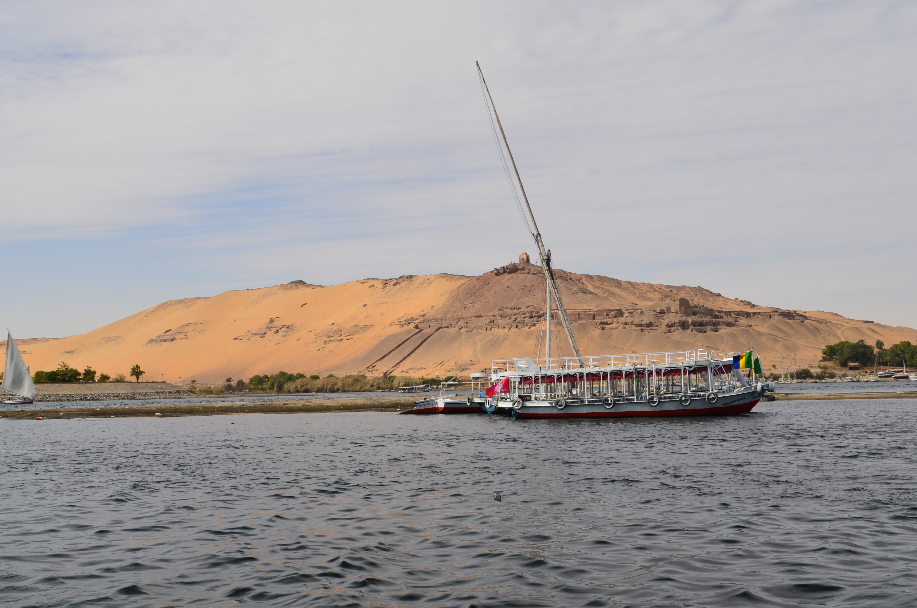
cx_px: 458
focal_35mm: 48
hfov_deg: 41.2
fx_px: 1220
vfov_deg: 28.0
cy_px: 304
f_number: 13
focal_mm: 32
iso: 100
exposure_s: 1/200
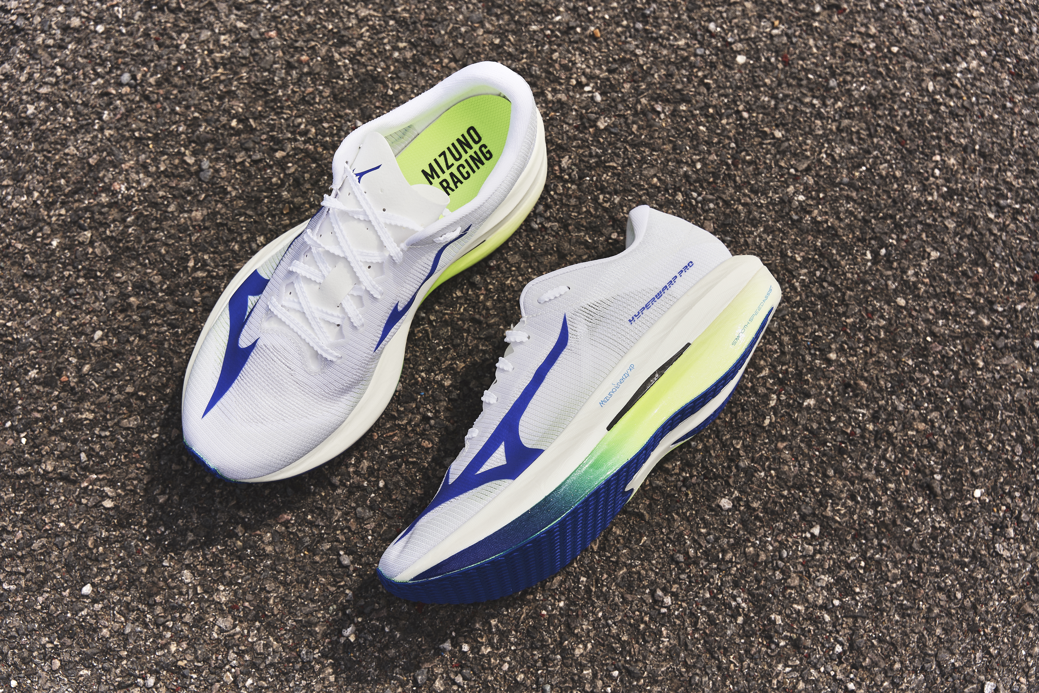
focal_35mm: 40
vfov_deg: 33.4
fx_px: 1154
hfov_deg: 48.5
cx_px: 520
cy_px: 346
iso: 100
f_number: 5.6
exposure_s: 1/800
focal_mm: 40
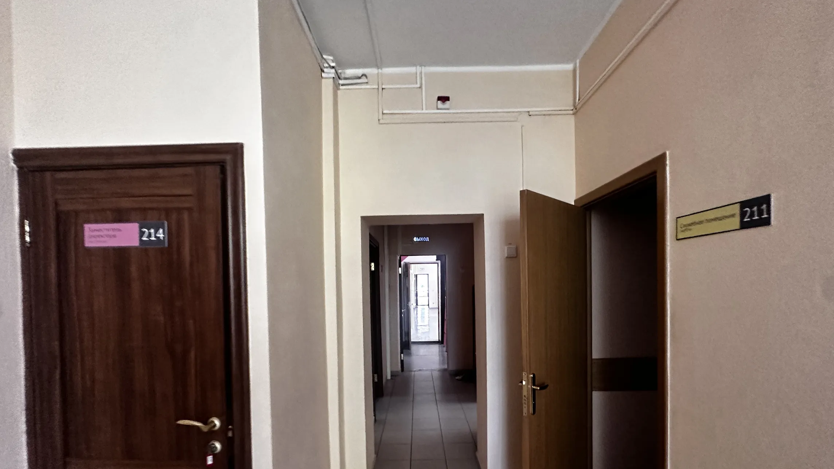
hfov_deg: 99.4
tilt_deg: -4.5
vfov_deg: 66.2
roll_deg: +0.2
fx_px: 354
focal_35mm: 16
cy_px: 291
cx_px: 420
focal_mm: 2.22
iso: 400
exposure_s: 1/60
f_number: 2.2
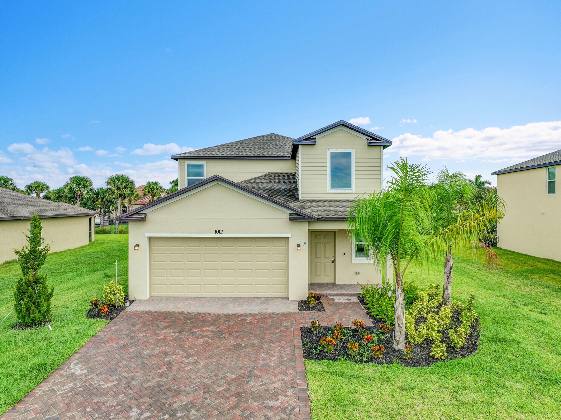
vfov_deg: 56.8
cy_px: 210
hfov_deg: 71.6
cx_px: 280
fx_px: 389
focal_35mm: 24
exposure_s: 1/2000
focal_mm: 12.3
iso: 130
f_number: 2.8
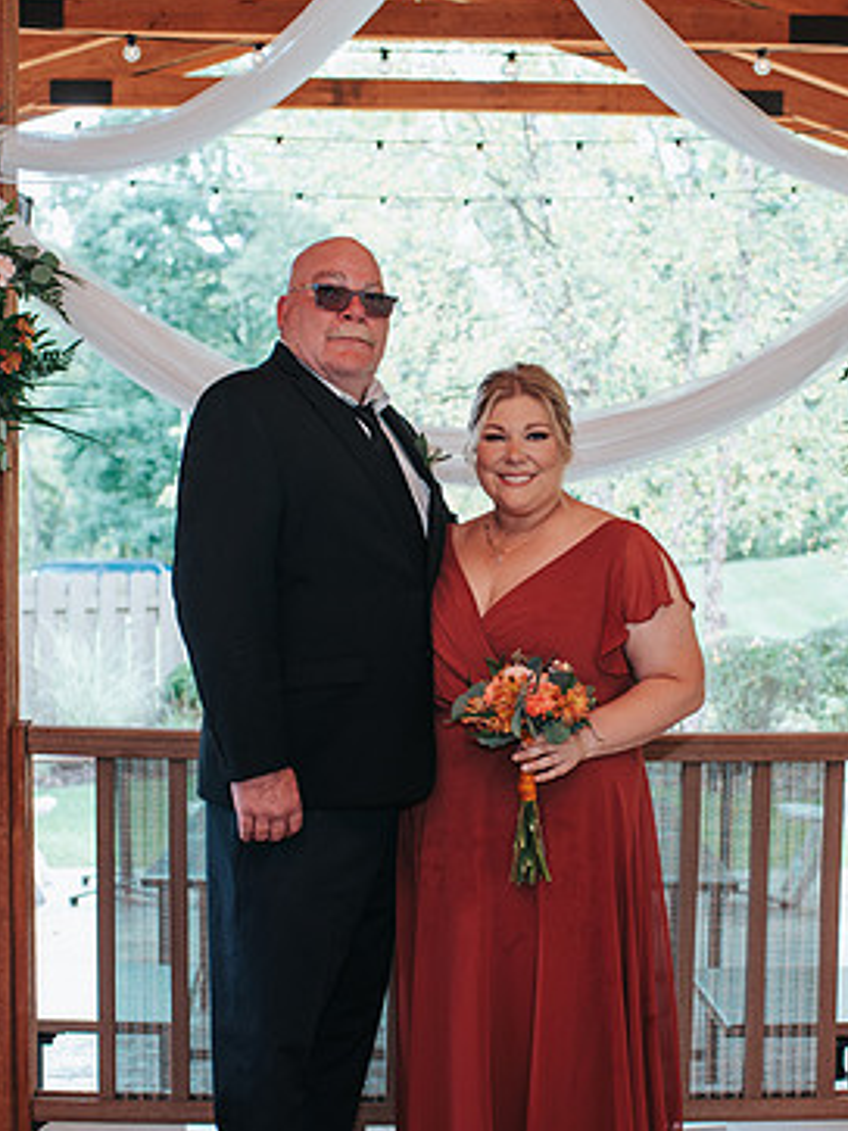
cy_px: 684
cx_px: 489
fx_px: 2059
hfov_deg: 23.3
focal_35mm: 63
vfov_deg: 30.6
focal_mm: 35
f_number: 3.2
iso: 360
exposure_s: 1/200
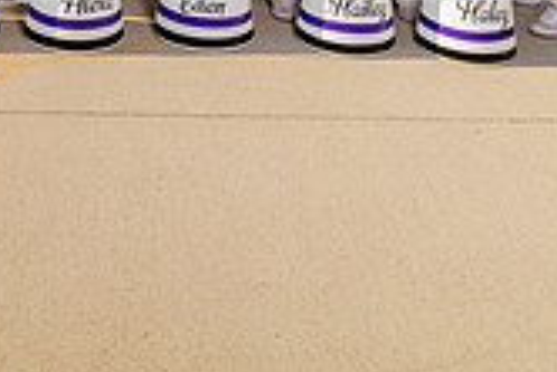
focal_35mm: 65
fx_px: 1007
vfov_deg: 16.7
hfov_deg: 30.4
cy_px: -335
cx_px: 134
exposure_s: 1/250
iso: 200
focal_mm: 24
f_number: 9
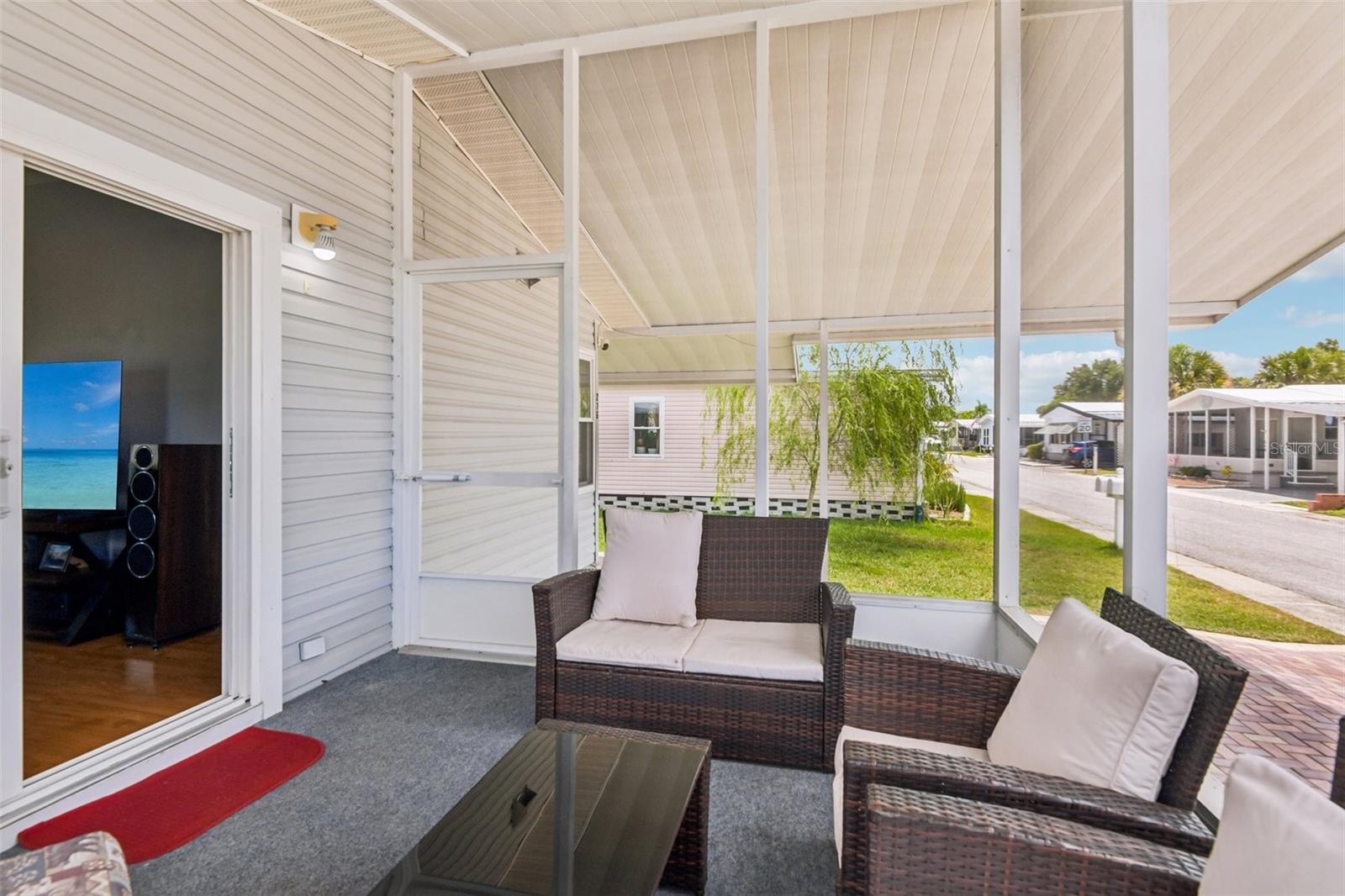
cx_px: 672
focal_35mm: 16
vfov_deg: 73.7
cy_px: 448
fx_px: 598
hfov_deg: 96.7
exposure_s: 1/320
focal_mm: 16
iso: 400
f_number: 8
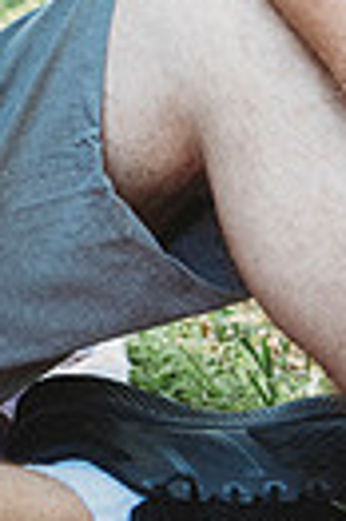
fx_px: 2428
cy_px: -149
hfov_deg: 7.2
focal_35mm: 168
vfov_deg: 11.9
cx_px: -712
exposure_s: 1/125
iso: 200
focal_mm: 38
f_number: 5
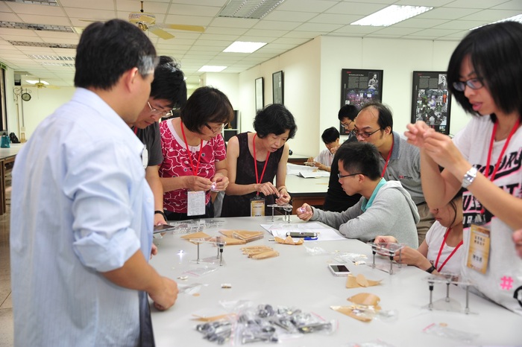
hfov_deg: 50.7
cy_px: 174
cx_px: 261
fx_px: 551
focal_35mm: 38
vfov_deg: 35.0
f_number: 4
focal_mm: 38
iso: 640
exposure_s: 1/60
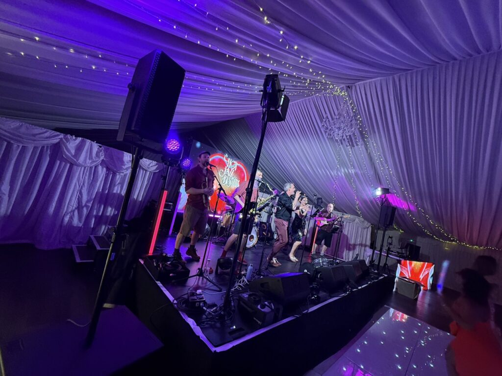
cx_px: 251
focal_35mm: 14
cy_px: 188
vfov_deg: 85.7
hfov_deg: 102.1
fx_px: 203
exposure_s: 1/49
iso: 400
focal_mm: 2.22
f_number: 2.2
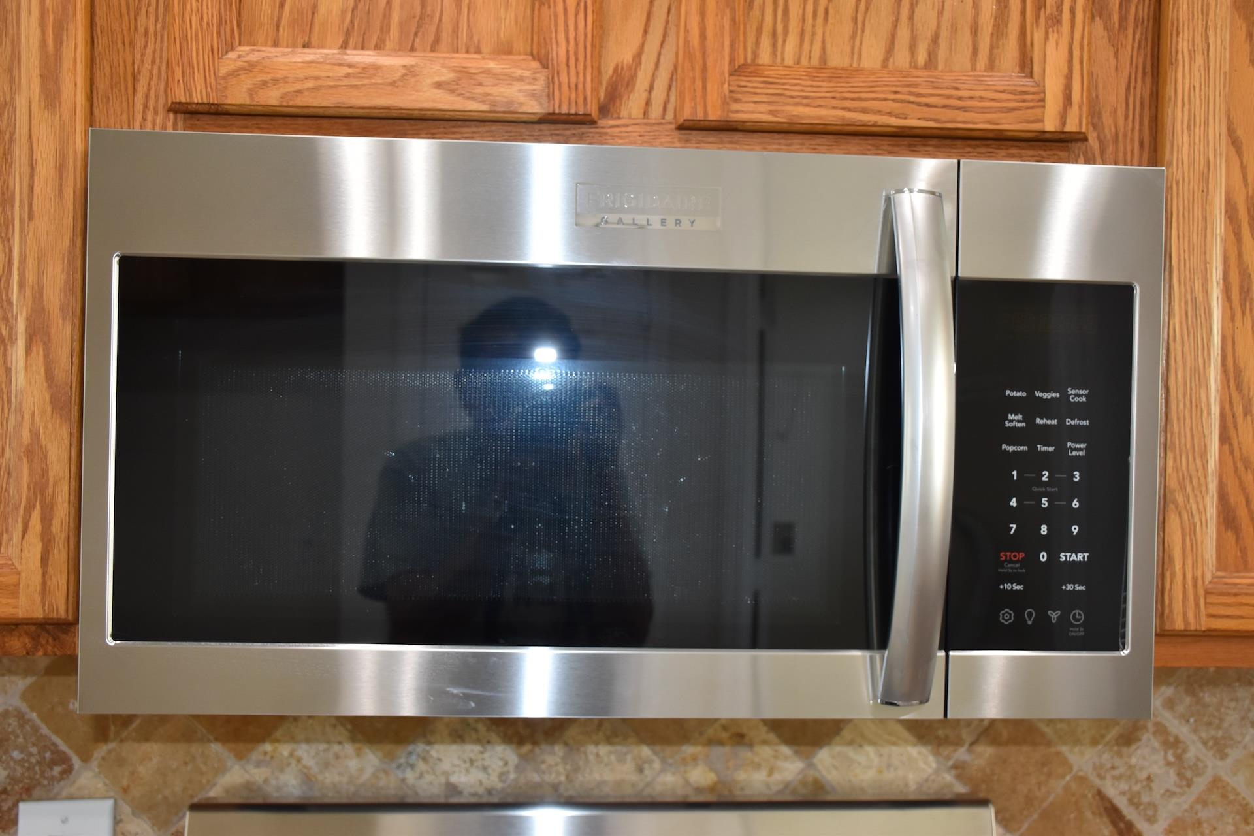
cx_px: 627
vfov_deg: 38.4
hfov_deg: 55.1
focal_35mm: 34
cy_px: 418
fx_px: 1202
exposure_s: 1/100
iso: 800
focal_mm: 23
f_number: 5
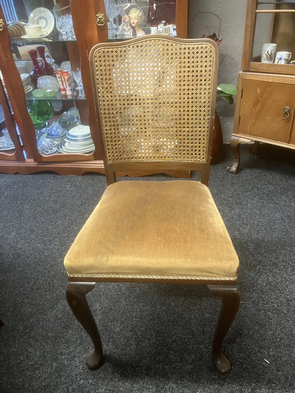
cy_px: 196
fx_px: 318
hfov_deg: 49.7
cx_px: 148
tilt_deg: -33.9
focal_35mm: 28
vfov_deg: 63.4
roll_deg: +3.9
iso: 400
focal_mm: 3.99
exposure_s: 1/40
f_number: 1.8
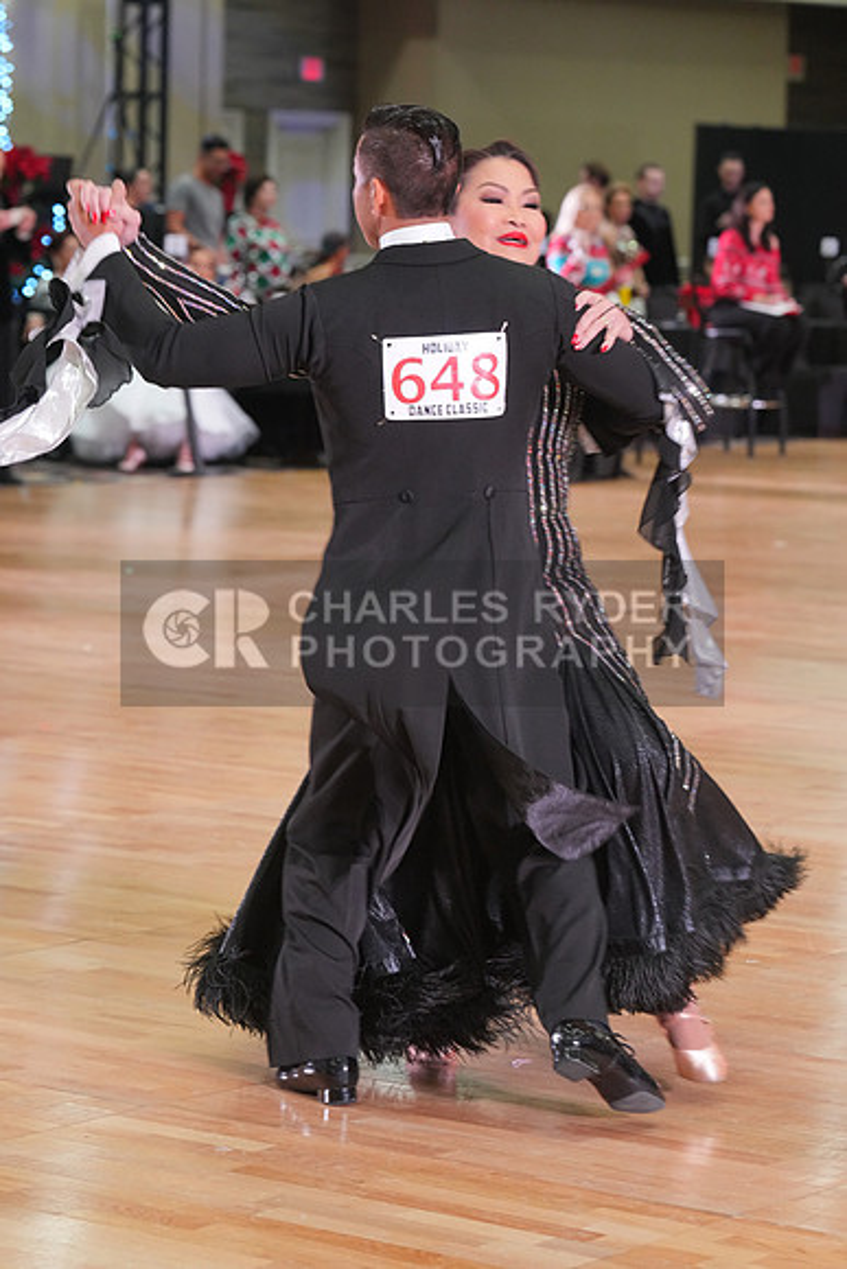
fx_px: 4232
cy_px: 634
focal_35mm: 120
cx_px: 424
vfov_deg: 17.1
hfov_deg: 11.4
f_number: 5.6
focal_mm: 120
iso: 3200
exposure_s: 1/200
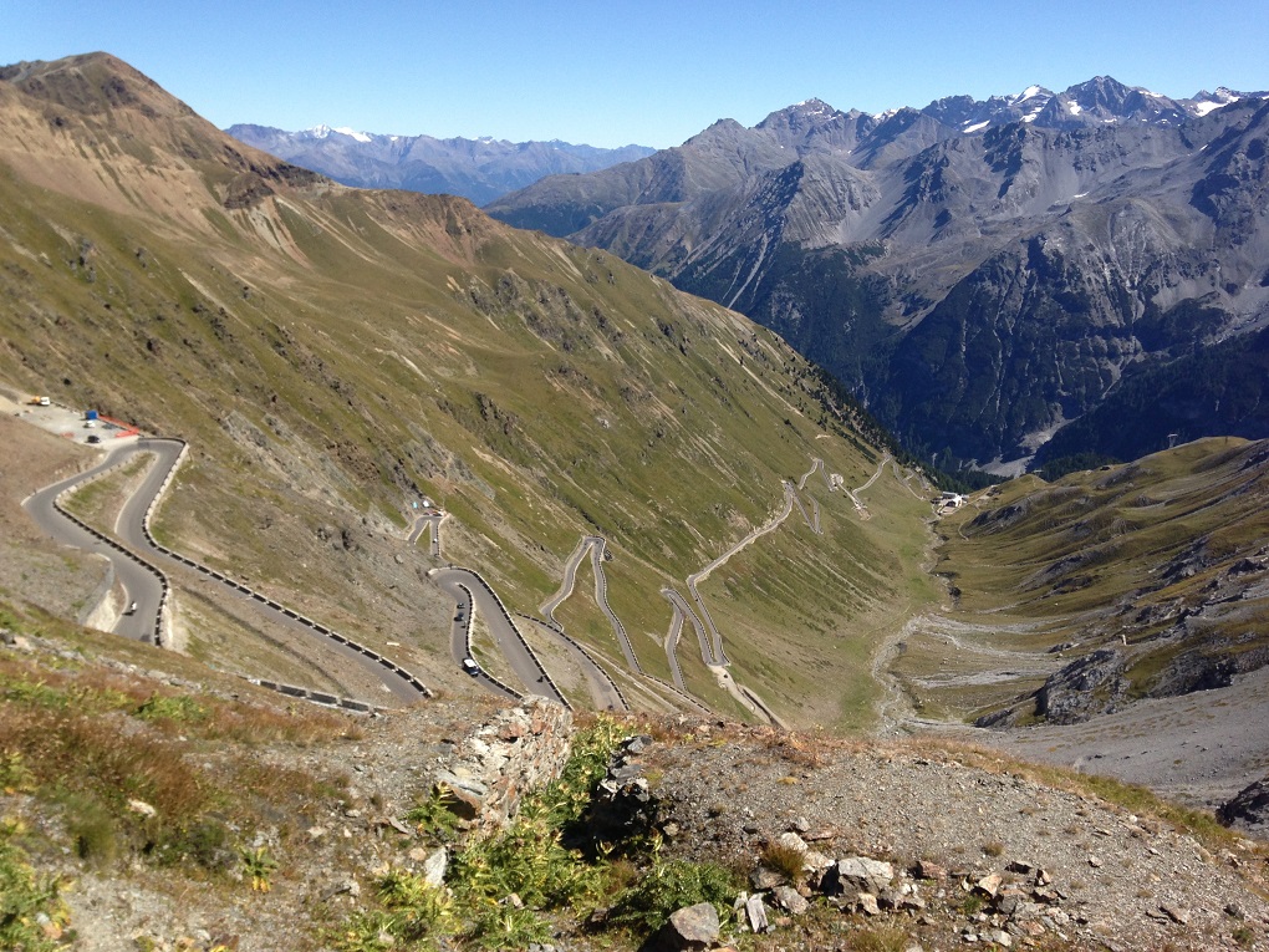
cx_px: 634
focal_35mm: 33
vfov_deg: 42.9
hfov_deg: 55.4
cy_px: 476
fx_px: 1210
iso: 64
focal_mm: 4.13
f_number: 2.4
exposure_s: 1/1355
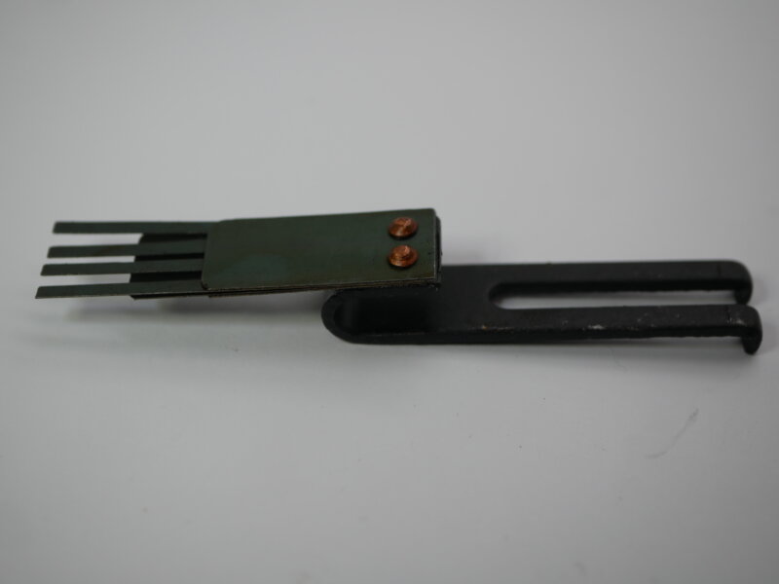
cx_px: 390
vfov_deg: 24.4
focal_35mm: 60
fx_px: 1350
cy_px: 292
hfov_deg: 32.2
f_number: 3.5
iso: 200
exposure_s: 1/200
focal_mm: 30
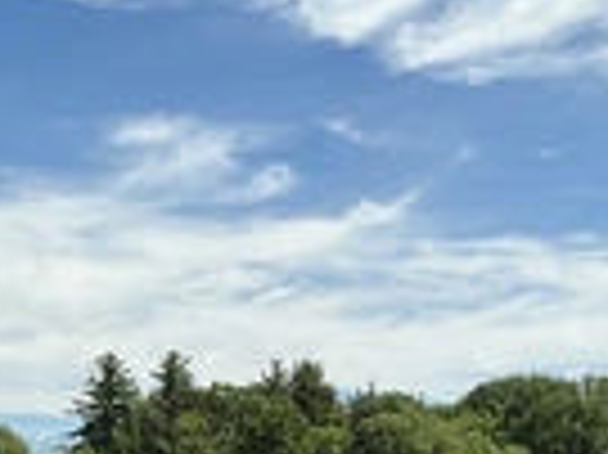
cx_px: -288
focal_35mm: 83
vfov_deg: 16.9
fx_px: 1457
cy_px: 553
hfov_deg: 20.4
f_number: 1.8
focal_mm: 3
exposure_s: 1/2141
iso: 25
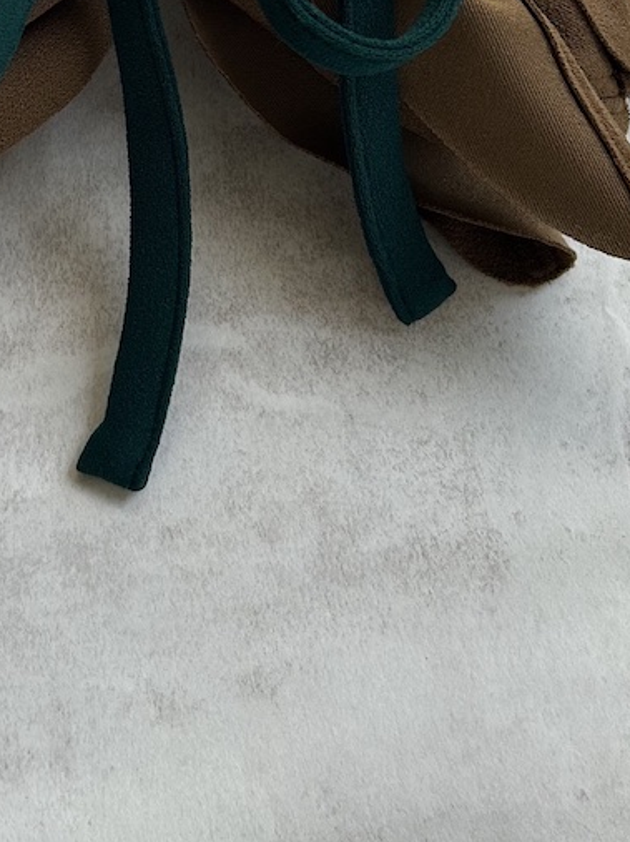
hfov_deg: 19.8
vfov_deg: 25.3
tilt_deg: -76.3
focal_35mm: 74
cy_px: 32
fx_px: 1797
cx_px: 185
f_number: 1.5
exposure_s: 1/214
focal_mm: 5.7
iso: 40
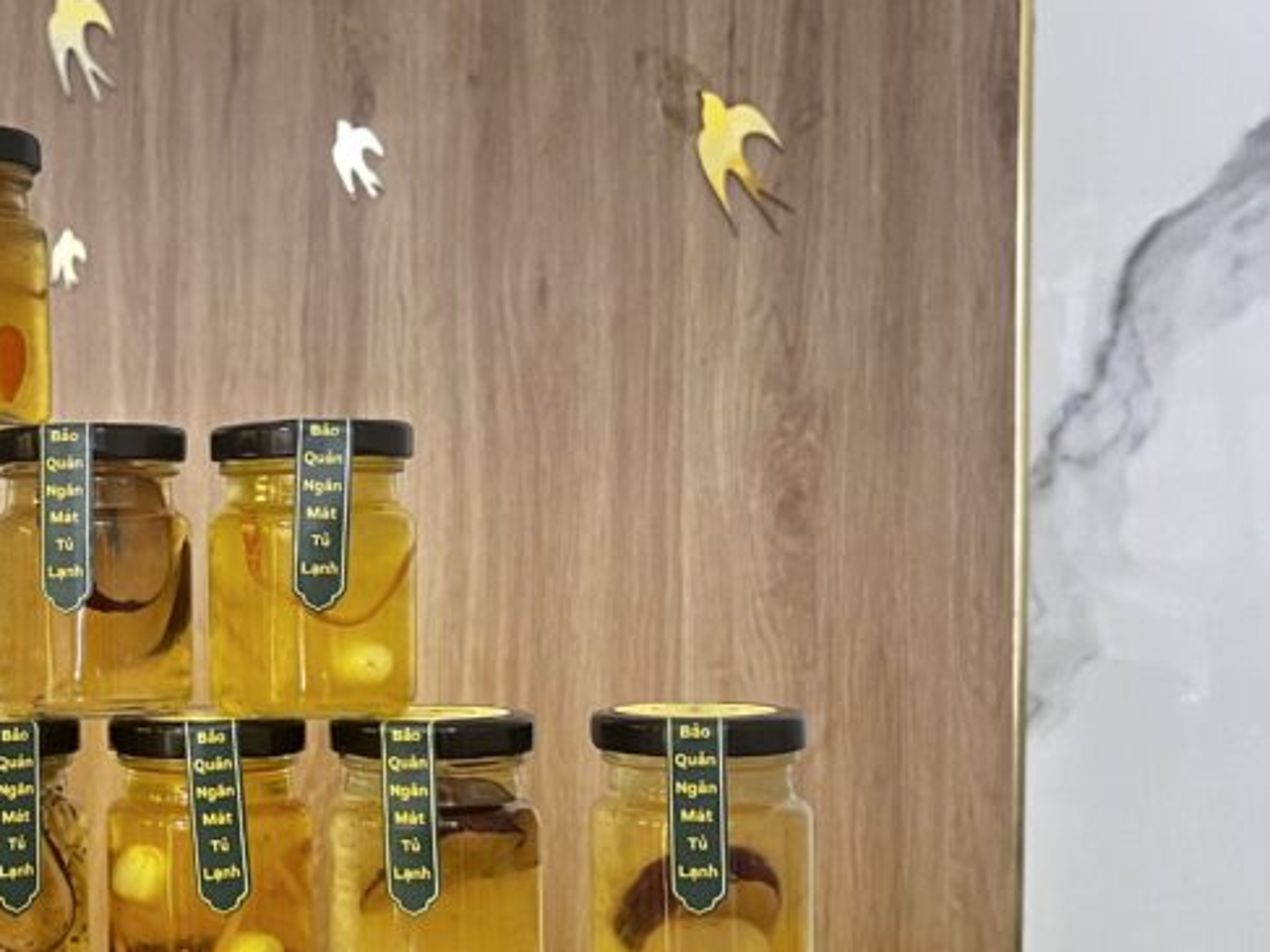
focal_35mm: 57
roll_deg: +0.4
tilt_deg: -2.2
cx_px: 90
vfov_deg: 25.5
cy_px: 618
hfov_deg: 31.9
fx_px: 2091
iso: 160
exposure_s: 1/50
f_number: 1.5
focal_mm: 5.7
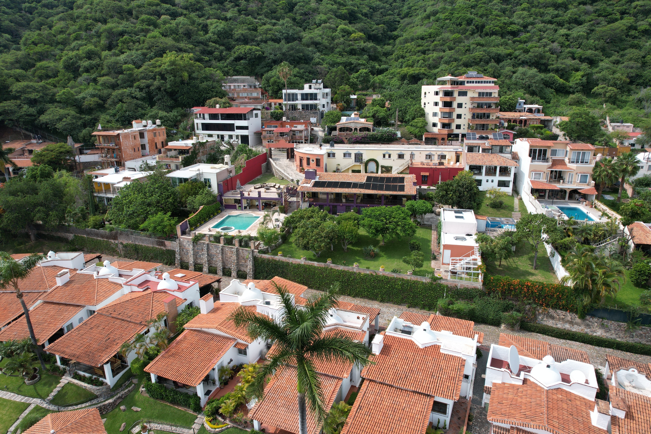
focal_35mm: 22
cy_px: 217
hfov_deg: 78.6
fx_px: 398
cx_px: 326
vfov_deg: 57.2
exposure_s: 1/320
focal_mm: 8.38
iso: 110
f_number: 2.8
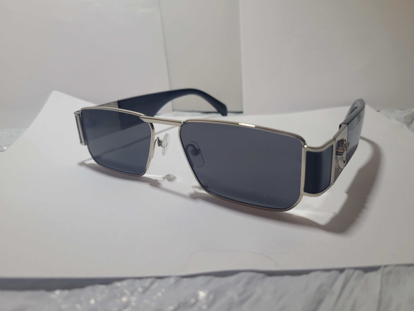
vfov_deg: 51.3
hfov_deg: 65.3
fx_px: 323
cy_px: 151
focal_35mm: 27
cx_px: 212
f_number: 1.8
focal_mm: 5.4
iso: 200
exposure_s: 1/40
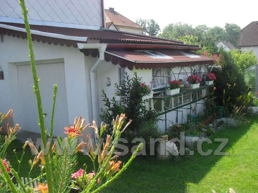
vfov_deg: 40.7
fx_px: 261
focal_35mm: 35
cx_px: 129
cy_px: 96
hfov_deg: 52.6
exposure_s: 1/90
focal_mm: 6.3
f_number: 8.4
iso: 100
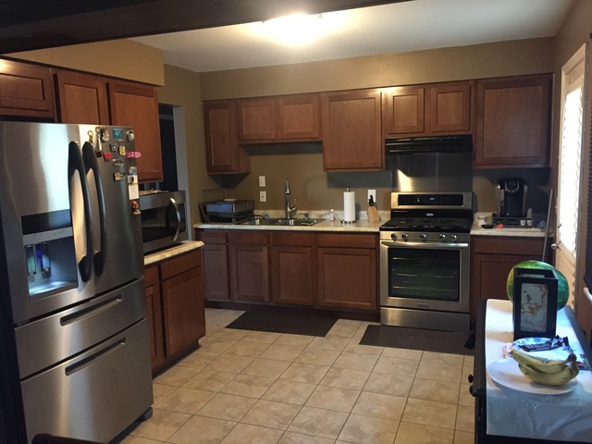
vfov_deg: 48.2
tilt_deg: -8.0
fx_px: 496
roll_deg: +0.1
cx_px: 296
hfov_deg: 61.7
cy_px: 222
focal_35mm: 29
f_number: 2.2
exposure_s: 1/15
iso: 250
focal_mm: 4.15
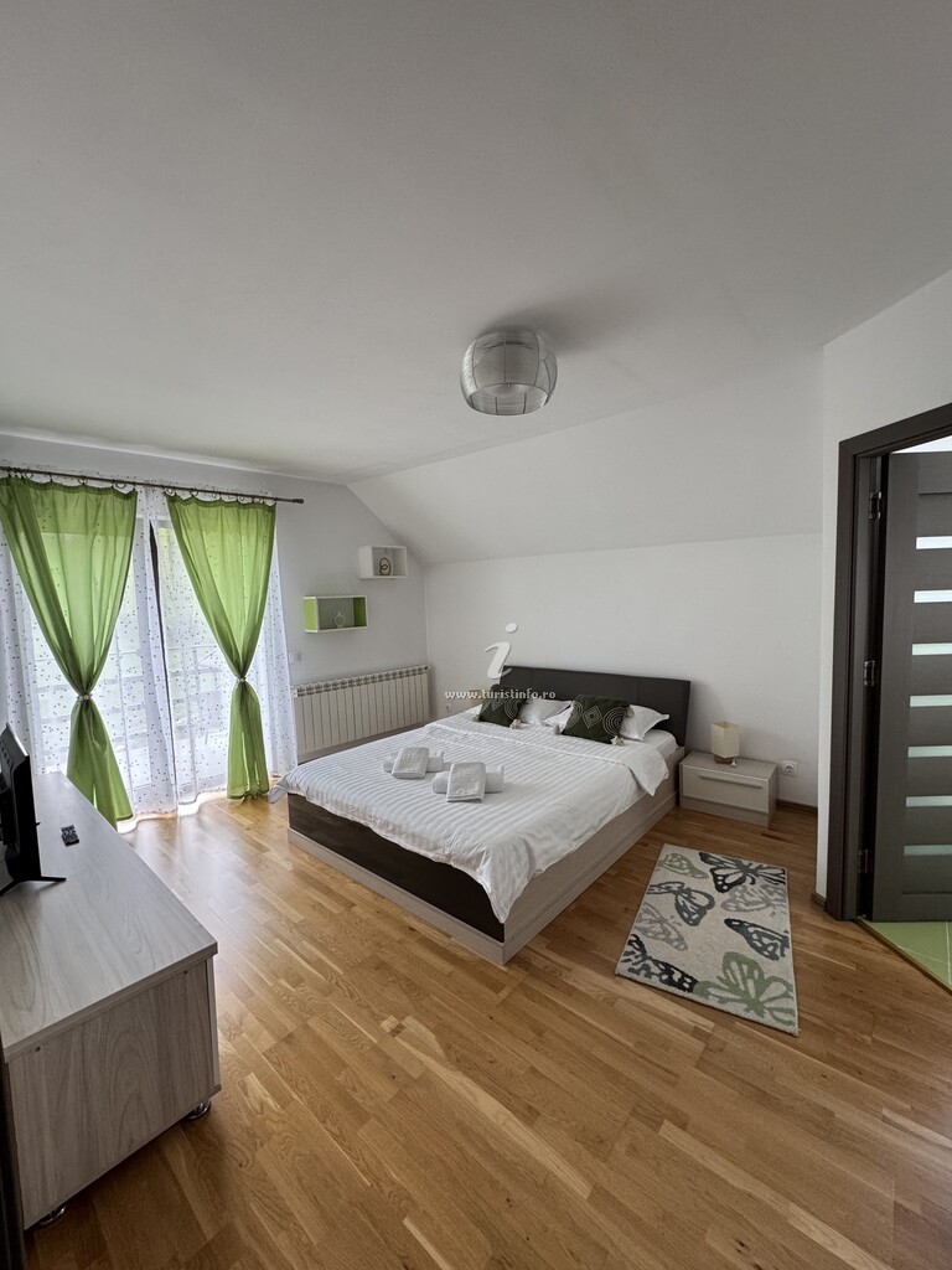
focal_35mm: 14
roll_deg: +2.3
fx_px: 513
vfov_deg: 102.1
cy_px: 635
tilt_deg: -4.6
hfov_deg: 85.7
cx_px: 476
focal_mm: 2.22
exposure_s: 1/99
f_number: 2.2
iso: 200
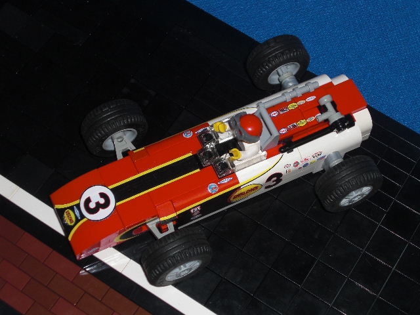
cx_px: 210
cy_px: 158
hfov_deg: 26.3
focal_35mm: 74
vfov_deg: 19.9
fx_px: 898
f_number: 4.2
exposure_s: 1/60
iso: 100
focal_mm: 13.1
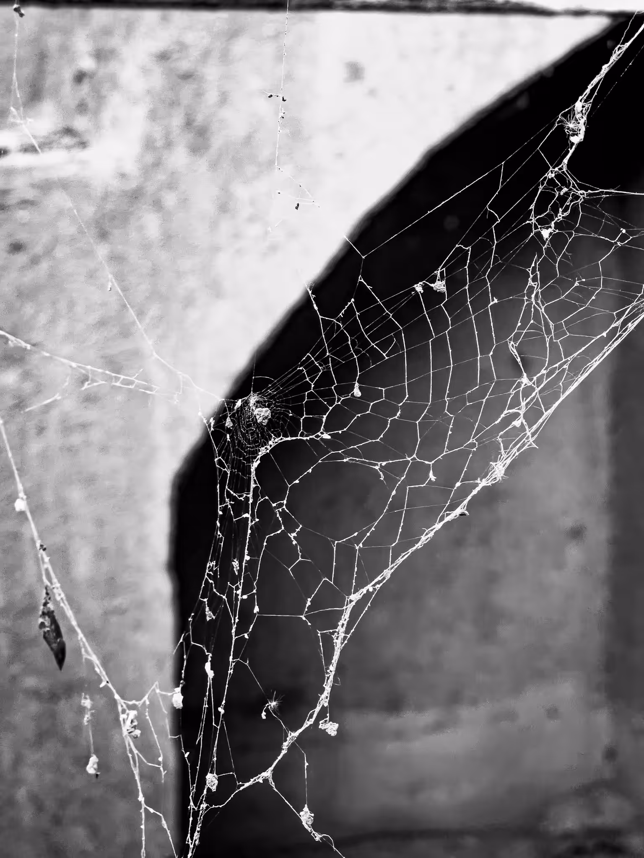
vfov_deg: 30.3
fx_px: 1588
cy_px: 429
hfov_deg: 22.9
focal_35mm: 64
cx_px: 322
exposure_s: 1/120
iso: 160
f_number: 2.2
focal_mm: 7.5
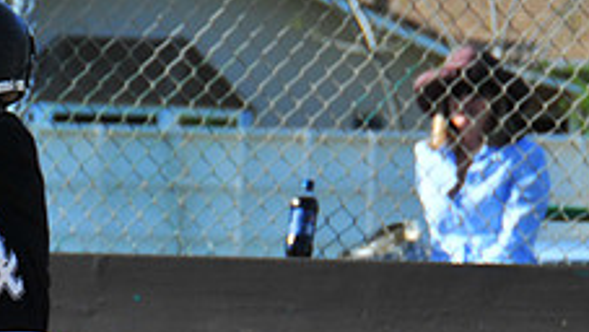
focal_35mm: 380
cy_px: 268
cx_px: -132
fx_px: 5944
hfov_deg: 5.6
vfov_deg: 3.2
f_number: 5.3
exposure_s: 1/250
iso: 200
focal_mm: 95
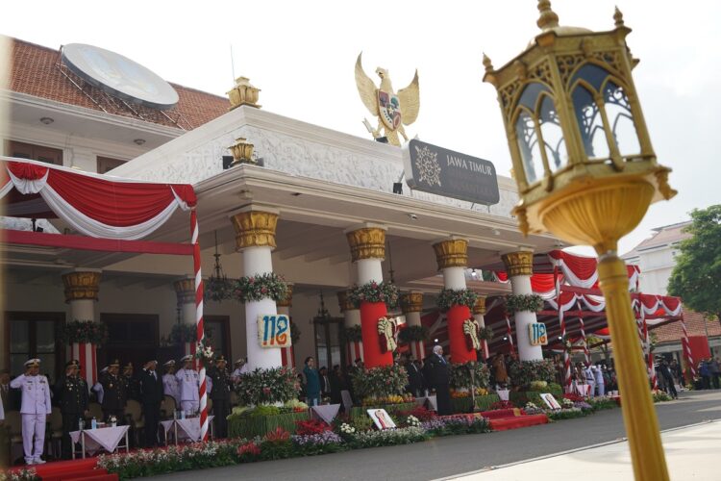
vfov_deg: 35.1
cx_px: 360
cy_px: 240
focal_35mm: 38
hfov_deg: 50.7
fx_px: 761
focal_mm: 38
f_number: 5
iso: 100
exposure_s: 1/400
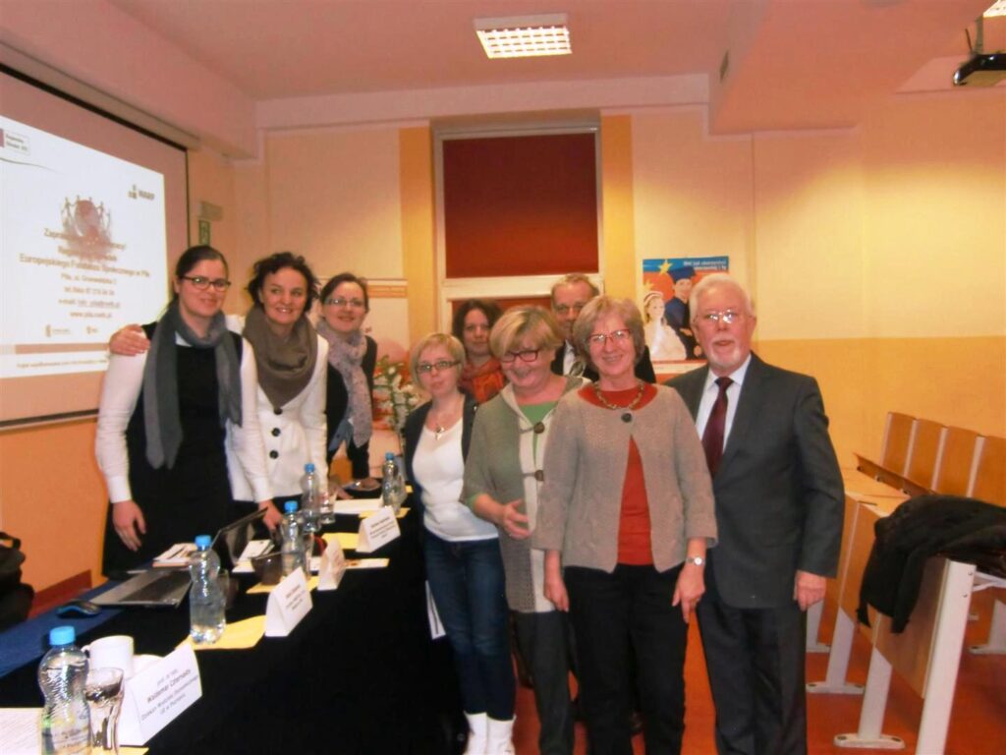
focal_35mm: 29
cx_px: 503
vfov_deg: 48.2
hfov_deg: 61.7
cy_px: 378
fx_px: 843
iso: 400
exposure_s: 1/60
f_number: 3.5
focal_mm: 5.2
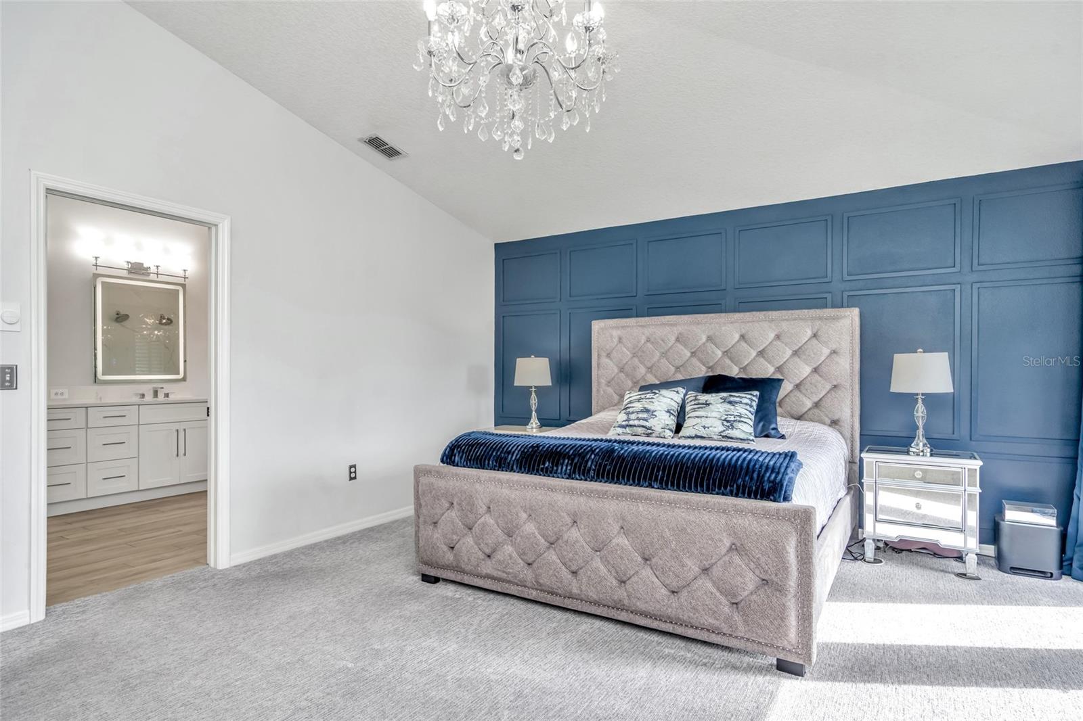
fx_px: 571
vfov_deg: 64.5
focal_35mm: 19
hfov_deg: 86.9
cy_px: 360
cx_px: 542
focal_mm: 19
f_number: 6.7
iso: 400
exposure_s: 1/60
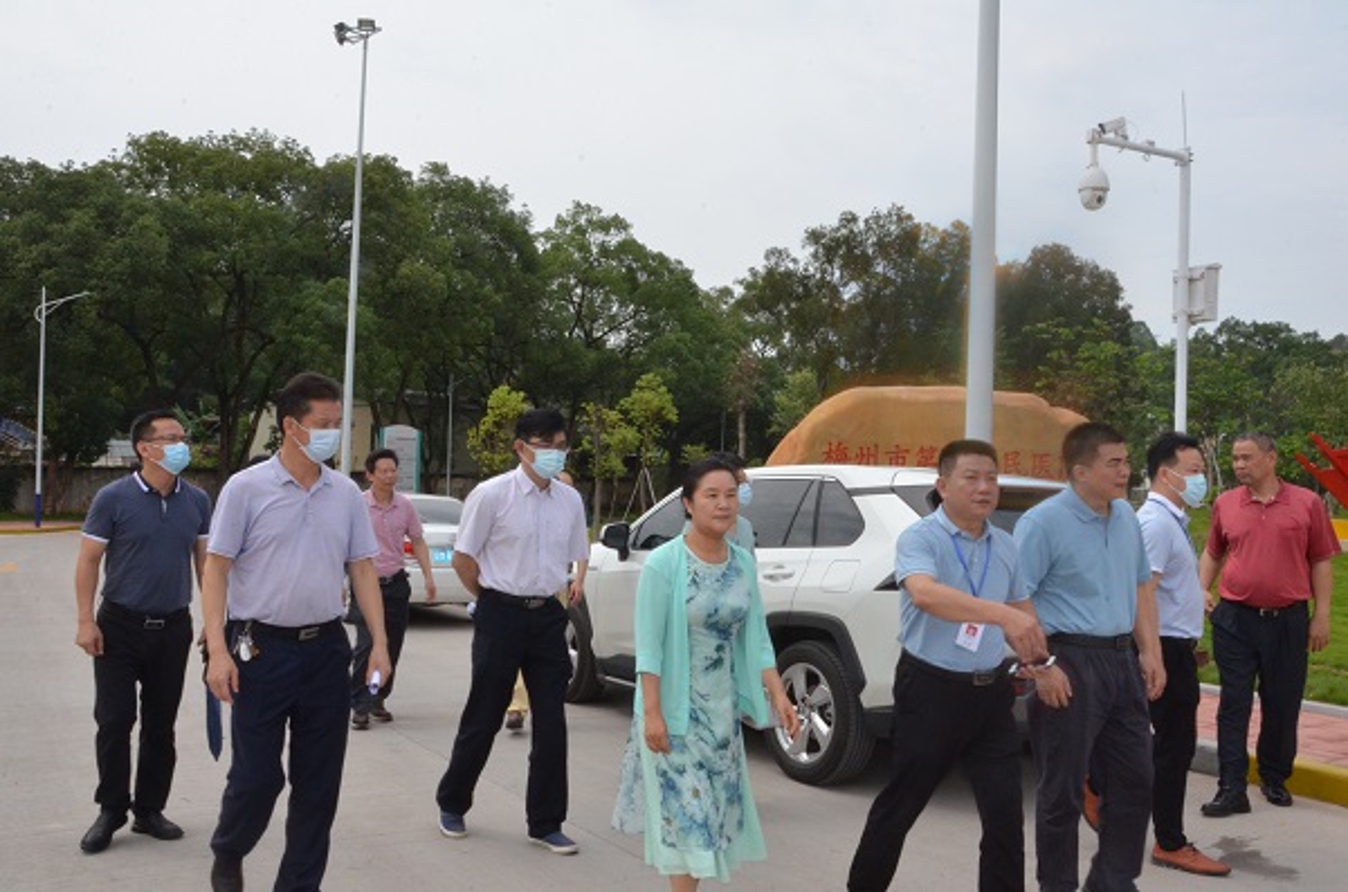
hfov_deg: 59.6
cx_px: 674
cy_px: 446
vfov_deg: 41.5
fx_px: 1177
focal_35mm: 32
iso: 1600
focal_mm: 21
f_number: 25
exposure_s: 1/250
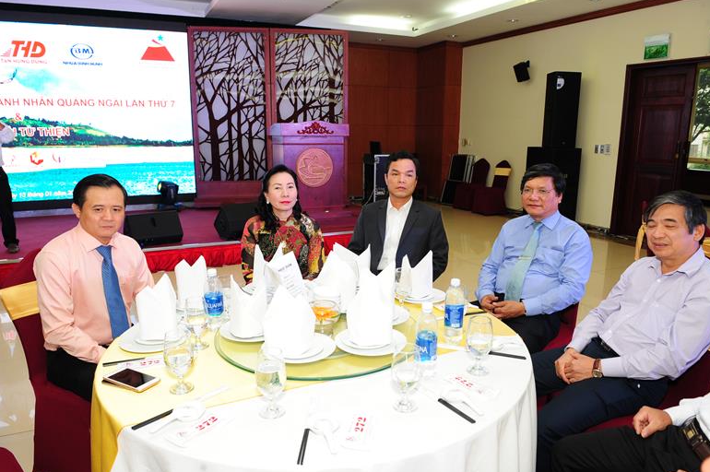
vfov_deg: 47.8
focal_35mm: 27
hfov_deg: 67.4
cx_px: 368
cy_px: 242
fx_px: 532
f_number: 6.3
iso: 800
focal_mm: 26
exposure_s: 1/80
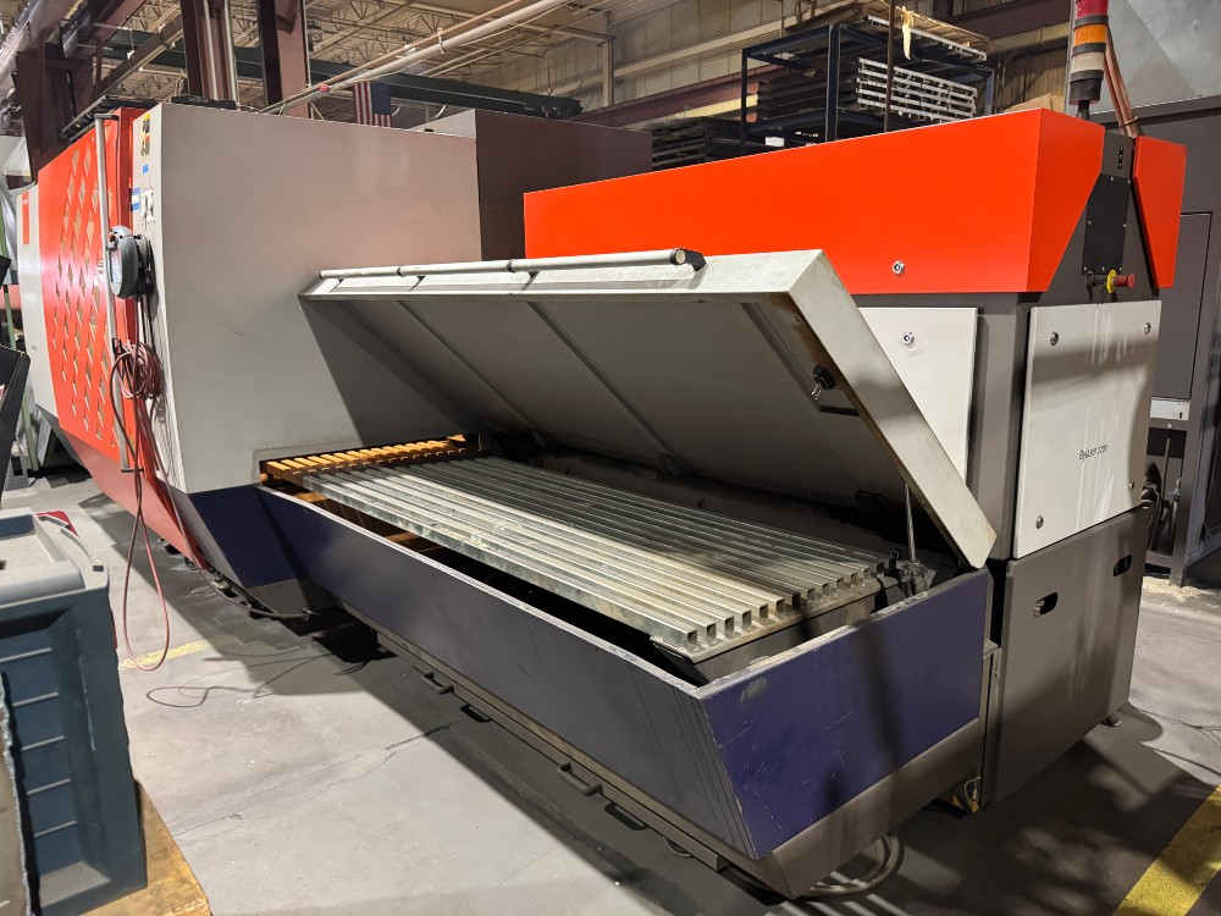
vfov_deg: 56.8
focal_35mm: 24
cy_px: 458
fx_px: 847
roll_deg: +0.4
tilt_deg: -11.5
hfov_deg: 71.6
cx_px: 610
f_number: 1.78
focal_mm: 6.76
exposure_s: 1/60
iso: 800
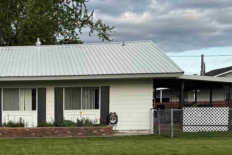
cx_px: 2
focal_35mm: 66
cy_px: 140
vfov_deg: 20.2
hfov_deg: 28.7
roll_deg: +0.6
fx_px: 425
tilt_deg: -4.4
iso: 80
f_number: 1.78
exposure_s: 1/995
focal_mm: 6.76
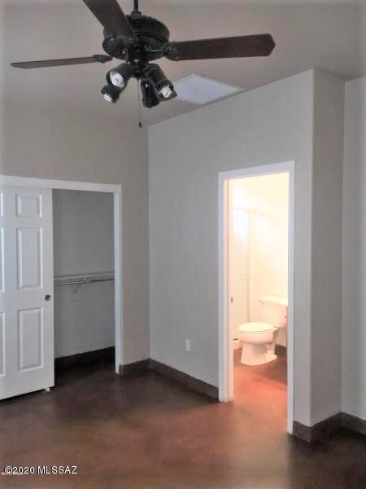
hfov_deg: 48.2
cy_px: 244
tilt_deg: -1.8
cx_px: 183
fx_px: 409
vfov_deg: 61.7
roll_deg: +0.1
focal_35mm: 29
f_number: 2.2
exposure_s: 1/30
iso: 64
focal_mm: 4.15
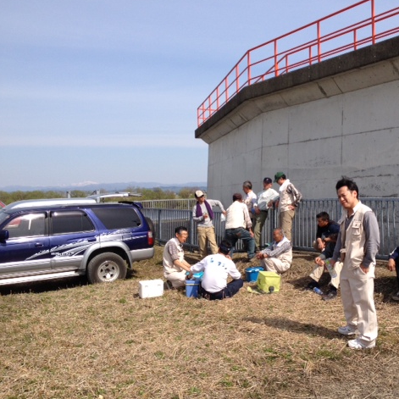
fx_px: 548
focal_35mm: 42
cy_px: 197
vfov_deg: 40.0
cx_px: 268
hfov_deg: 39.5
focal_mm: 4.28
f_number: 2.4
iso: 50
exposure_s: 1/1905
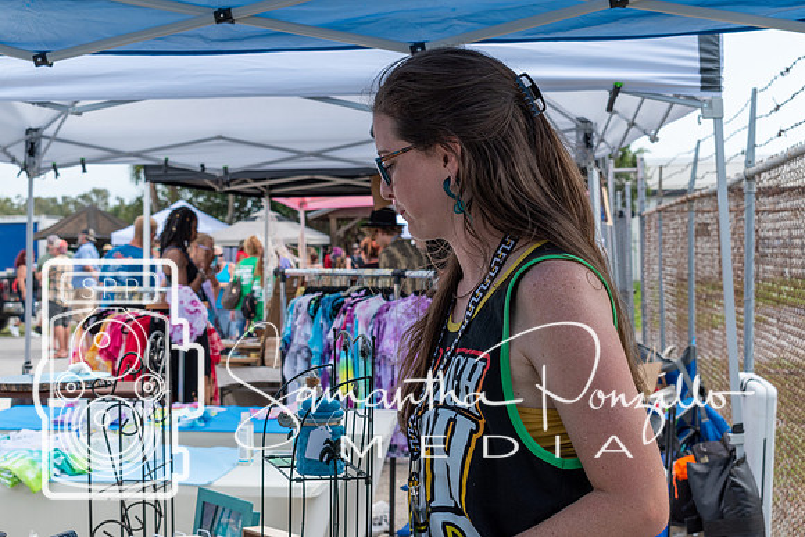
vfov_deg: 23.4
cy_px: 268
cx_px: 402
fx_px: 1296
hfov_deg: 34.5
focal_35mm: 58
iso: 200
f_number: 8
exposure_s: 1/250
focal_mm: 38
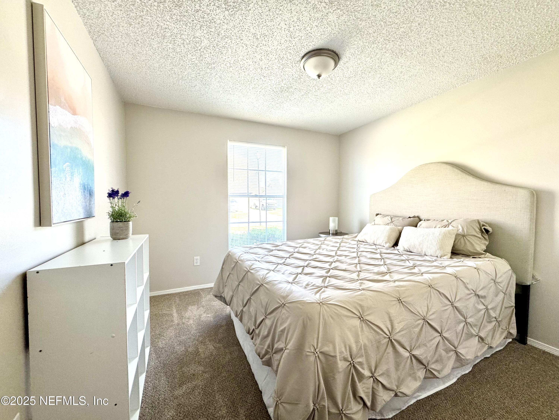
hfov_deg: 102.1
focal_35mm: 14
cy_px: 210
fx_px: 226
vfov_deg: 85.7
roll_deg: +0.3
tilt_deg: -1.9
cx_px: 280
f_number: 2.2
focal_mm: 2.22
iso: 160
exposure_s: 1/99
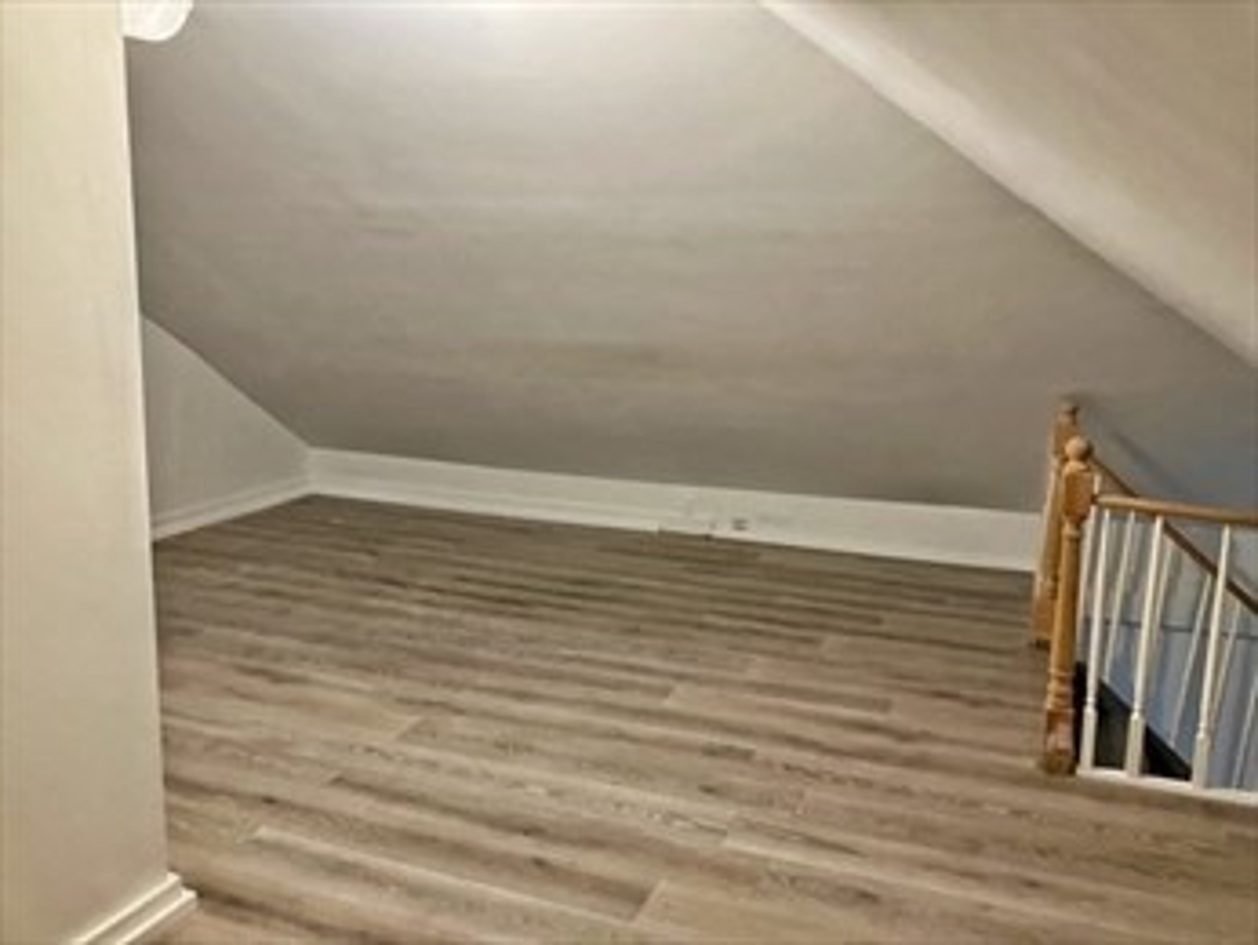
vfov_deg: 49.8
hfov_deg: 63.4
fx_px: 1018
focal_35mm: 28
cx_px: 629
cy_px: 472
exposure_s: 1/30
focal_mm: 3.99
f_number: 1.8
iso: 400
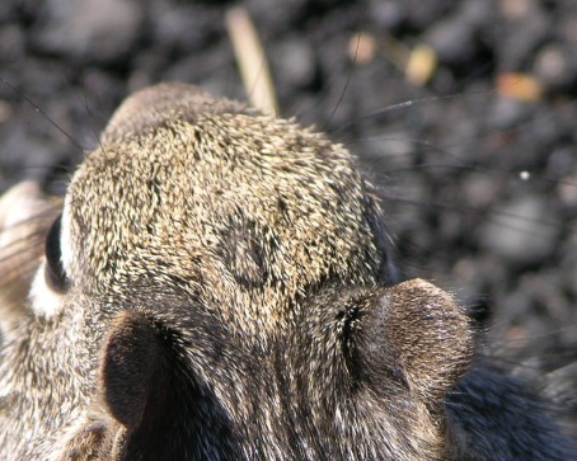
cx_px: 327
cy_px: 461
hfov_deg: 3.1
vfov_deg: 2.5
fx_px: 10517
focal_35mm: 616
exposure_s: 1/220
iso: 50
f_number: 4.7
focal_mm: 71.2
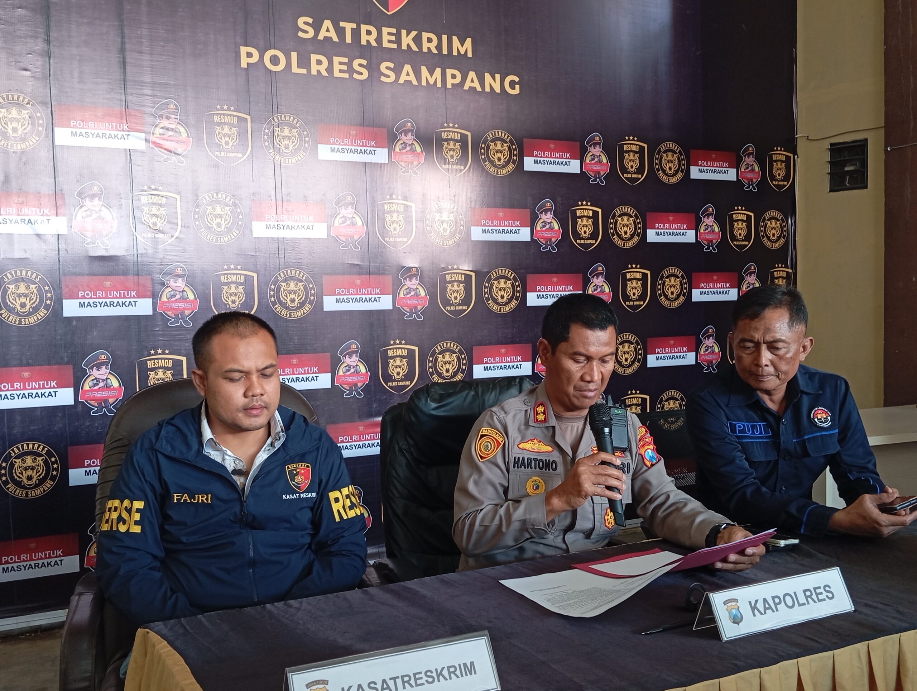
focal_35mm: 36
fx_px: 955
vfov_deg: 39.8
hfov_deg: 51.3
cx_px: 458
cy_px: 346
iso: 371
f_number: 1.8
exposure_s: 1/50
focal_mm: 4.22
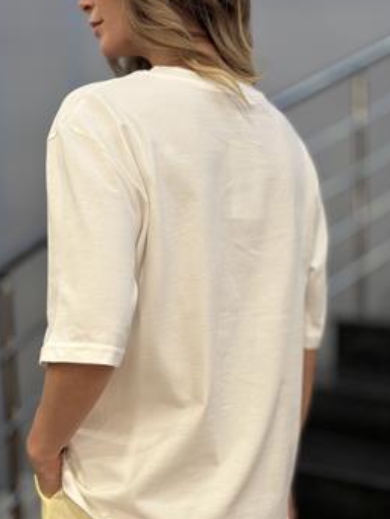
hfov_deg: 25.3
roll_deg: +0.1
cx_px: 206
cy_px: 297
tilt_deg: -4.0
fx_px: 870
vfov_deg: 33.2
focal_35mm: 58
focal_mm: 6.86
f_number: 1.78
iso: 100
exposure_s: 1/50
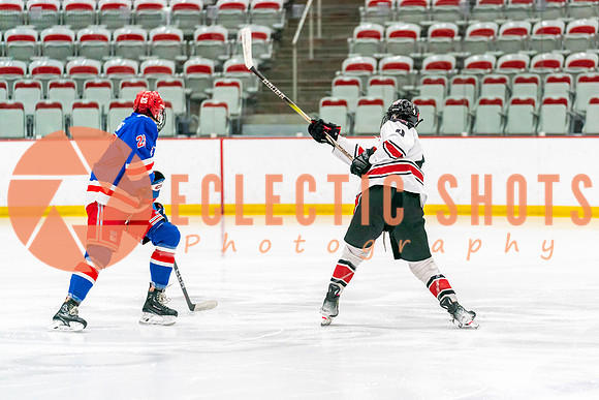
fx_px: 2711
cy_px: 222
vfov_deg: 8.4
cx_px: 374
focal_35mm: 163
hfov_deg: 12.6
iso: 3200
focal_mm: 130
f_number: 2.8
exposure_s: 1/1250
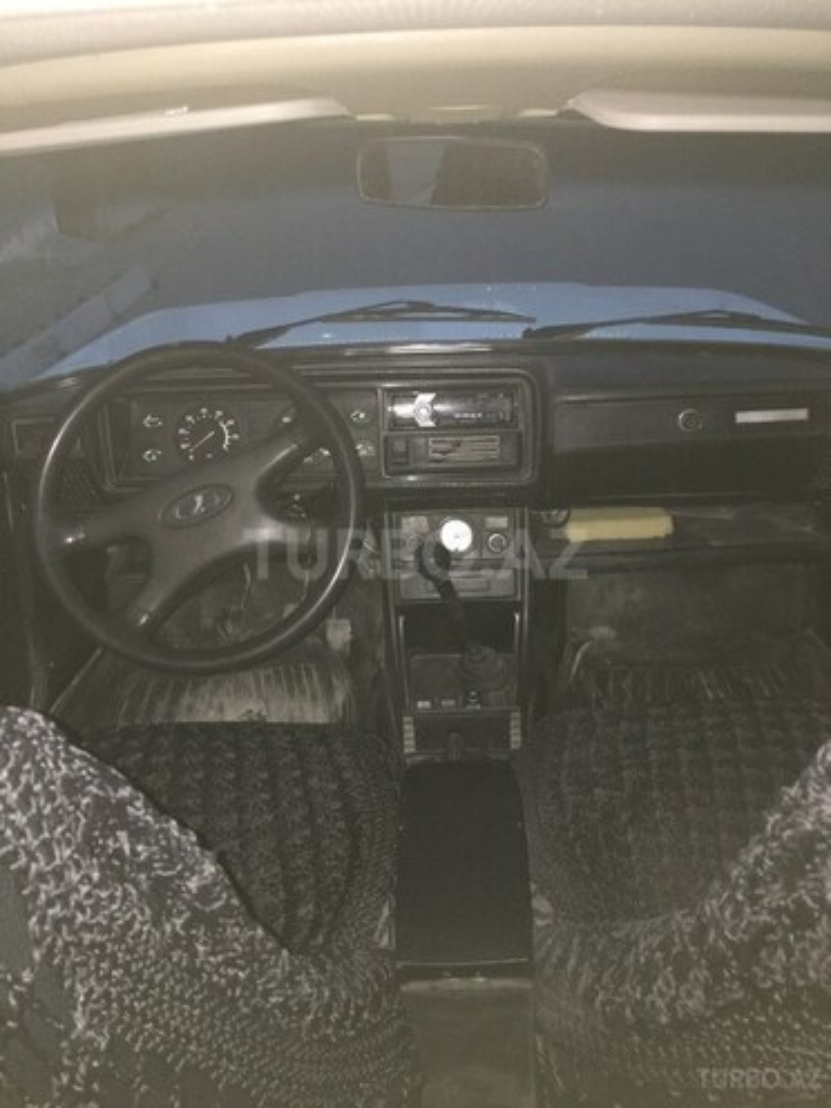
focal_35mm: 29
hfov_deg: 48.2
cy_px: 554
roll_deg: +3.3
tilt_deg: -25.9
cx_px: 416
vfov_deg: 61.7
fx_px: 928
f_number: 2.2
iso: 250
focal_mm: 4.15
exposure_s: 1/17
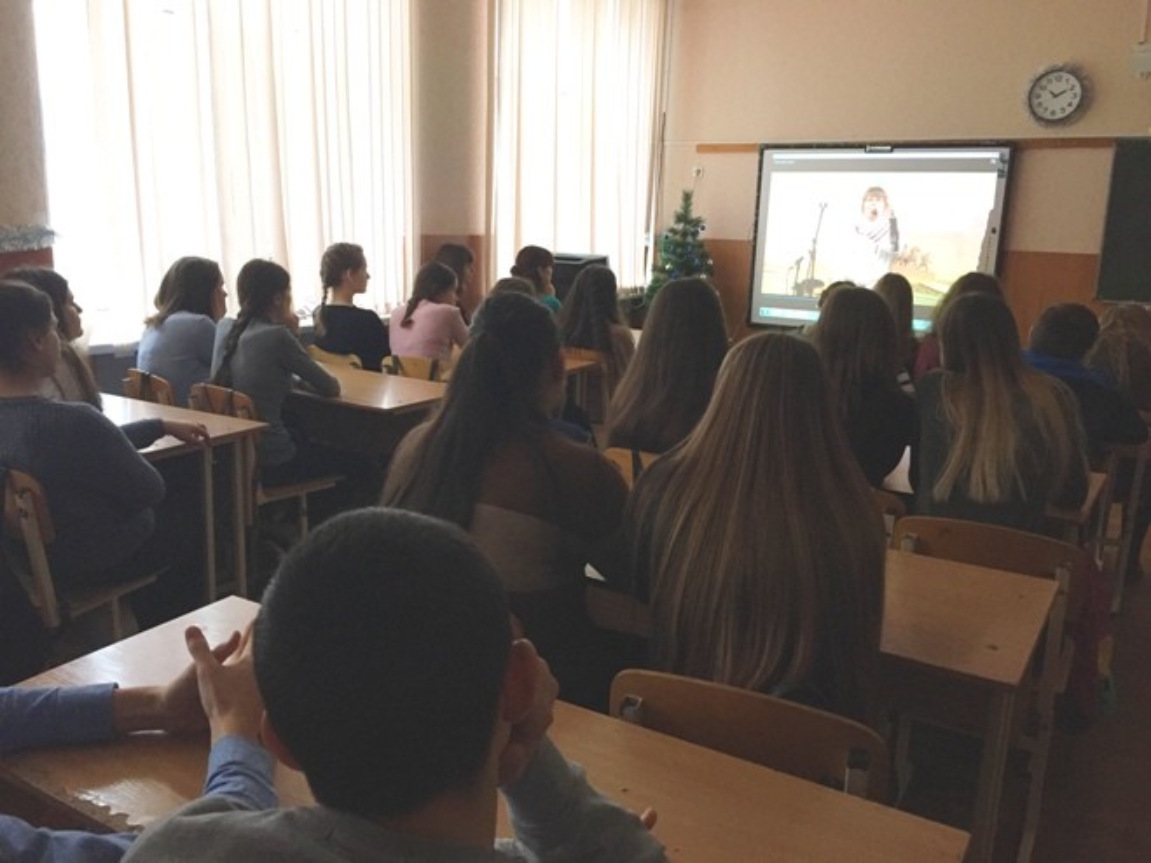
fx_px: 964
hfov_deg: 61.7
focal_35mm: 29
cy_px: 432
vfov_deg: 48.2
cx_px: 576
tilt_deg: -12.4
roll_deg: -2.6
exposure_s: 1/33
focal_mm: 4.15
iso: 160
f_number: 2.2
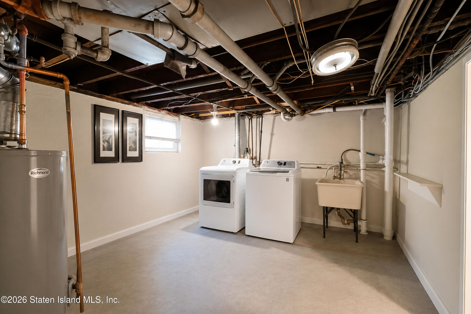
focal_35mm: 15
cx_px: 236
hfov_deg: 100.4
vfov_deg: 77.3
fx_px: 196
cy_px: 157
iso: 2000
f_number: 8
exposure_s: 1/10
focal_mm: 10
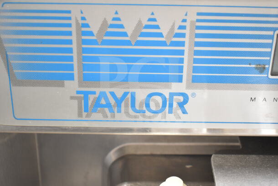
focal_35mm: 46
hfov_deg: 42.3
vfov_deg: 29.0
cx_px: 139
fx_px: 359
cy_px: 93
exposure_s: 1/60
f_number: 4.2
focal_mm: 31
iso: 1600
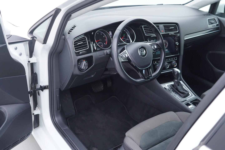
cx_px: 112
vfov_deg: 36.9
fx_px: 225
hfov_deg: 53.1
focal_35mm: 36
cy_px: 75
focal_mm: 24
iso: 160
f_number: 2.8
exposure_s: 1/40
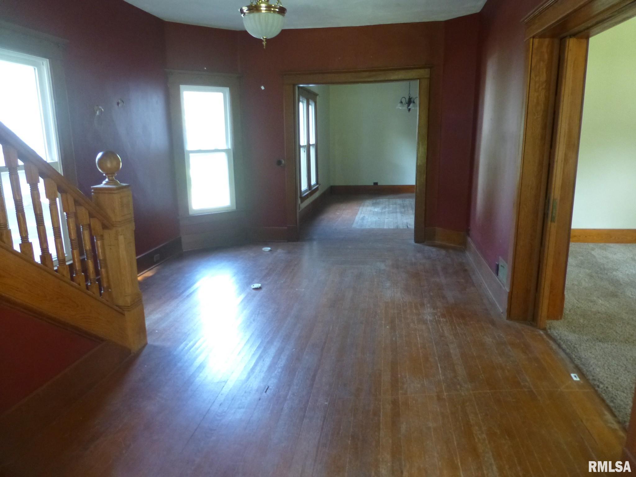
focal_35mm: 24
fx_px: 441
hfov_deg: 71.6
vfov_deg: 56.8
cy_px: 238
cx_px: 318
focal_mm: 4.3
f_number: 3.3
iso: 400
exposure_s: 1/15
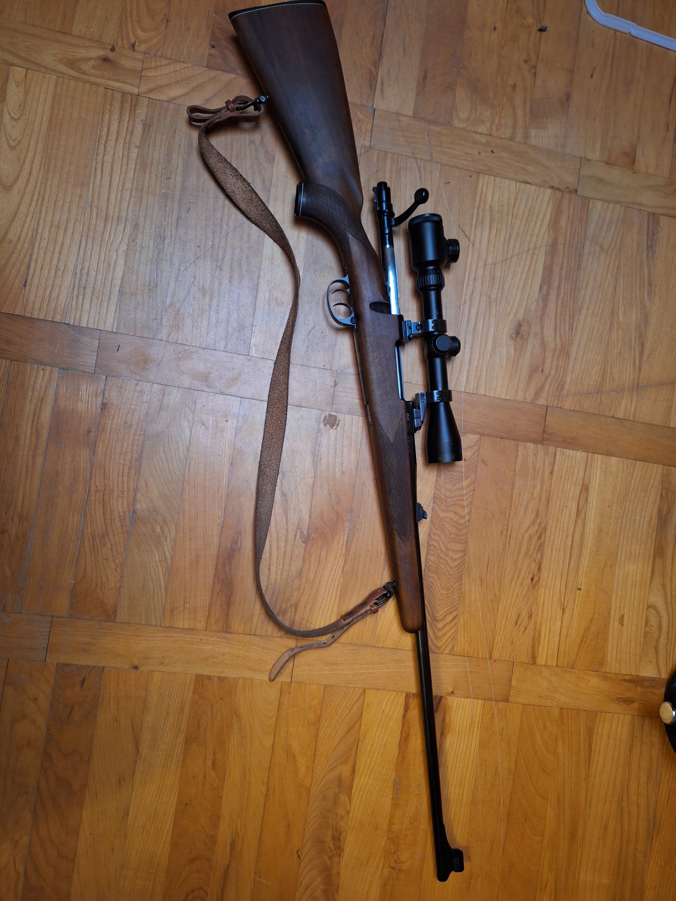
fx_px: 599
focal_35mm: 23
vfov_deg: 73.9
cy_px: 450
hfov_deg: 58.9
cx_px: 338
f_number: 1.8
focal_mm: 5.54
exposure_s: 1/25
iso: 400
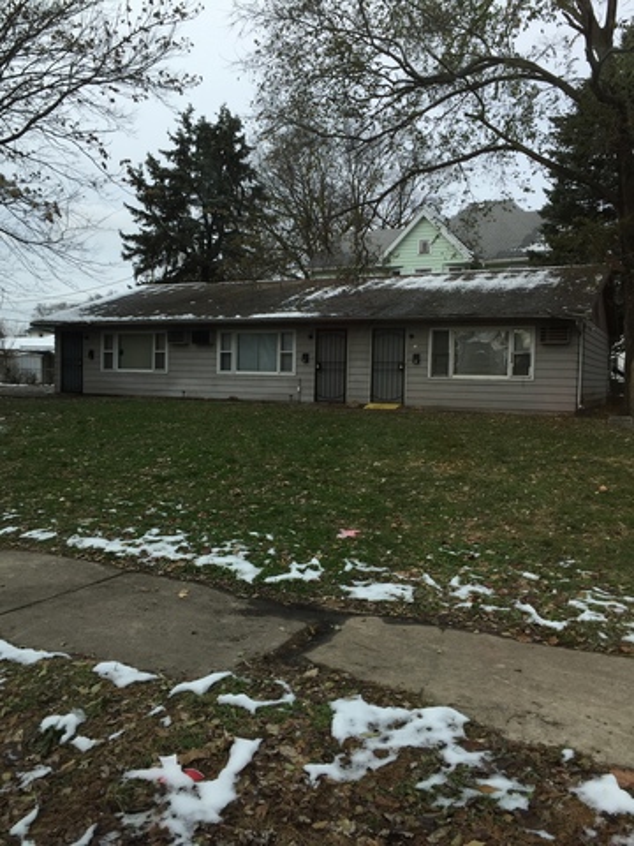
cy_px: 423
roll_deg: -2.0
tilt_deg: -2.8
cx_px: 317
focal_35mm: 29
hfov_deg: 48.2
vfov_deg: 61.7
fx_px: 708
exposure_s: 1/791
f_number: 2.2
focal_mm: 4.15
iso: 32
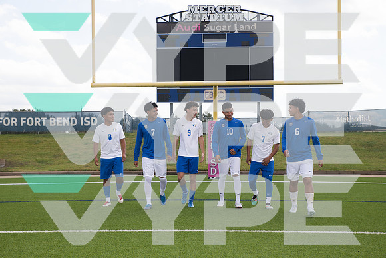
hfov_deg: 41.1
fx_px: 515
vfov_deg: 28.1
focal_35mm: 48
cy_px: 129
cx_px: 193
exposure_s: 1/320
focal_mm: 48
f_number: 7.1
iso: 125
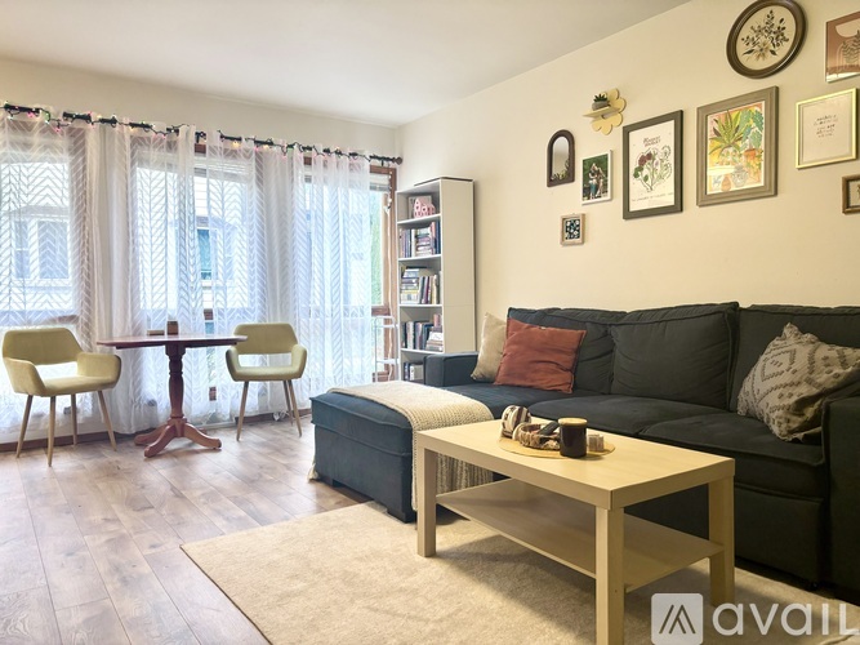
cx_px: 430
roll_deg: +0.3
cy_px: 322
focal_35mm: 26
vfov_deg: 53.0
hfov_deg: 67.3
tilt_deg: -2.2
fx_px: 646
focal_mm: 5.96
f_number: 1.6
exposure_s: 1/60
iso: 80
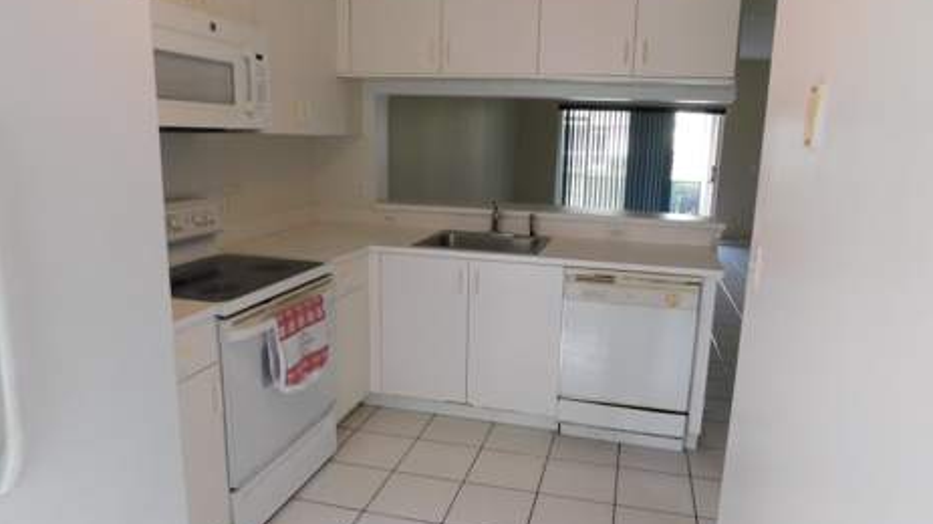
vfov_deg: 44.3
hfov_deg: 71.9
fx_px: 643
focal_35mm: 26
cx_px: 482
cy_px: 270
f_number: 3
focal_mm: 4
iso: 180
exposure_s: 1/30
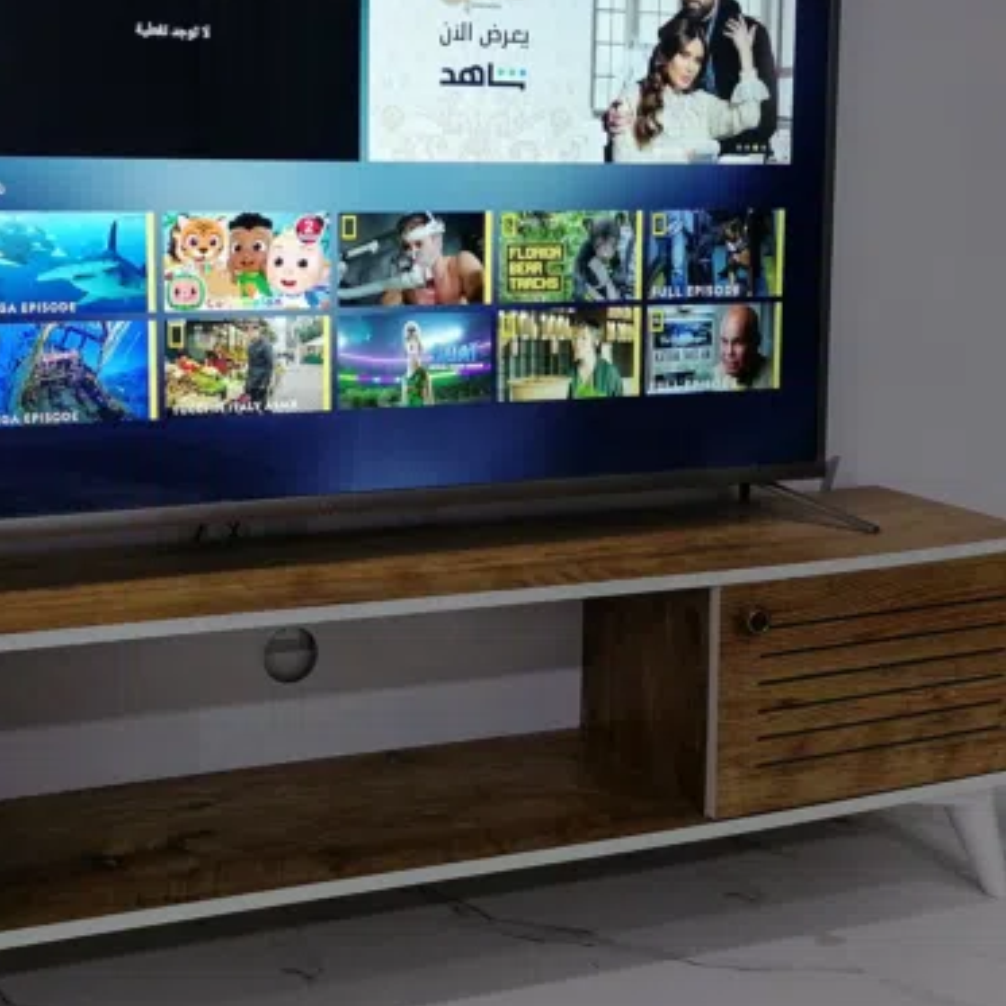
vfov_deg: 40.7
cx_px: 232
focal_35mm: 41
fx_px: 1348
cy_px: 386
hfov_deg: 39.6
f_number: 1.8
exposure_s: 1/33.3
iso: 80
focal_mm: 5.3
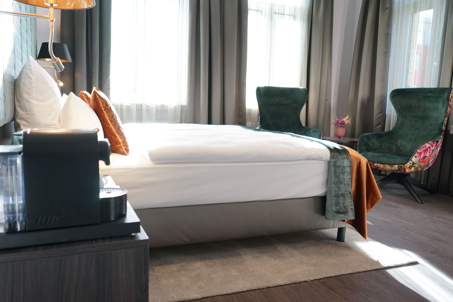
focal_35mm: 30
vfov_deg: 43.6
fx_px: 377
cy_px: 151
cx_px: 226
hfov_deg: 61.9
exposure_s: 1/60
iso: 400
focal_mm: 30
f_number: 4
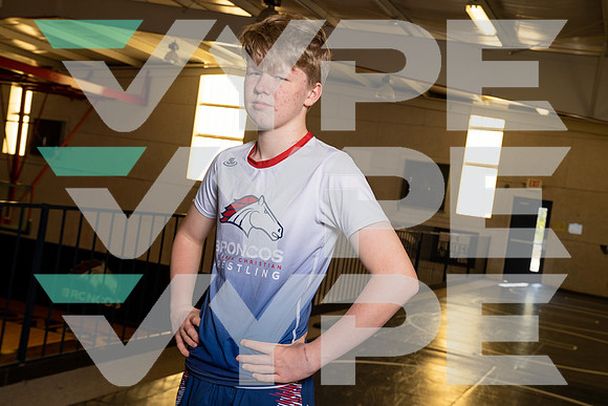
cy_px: 203
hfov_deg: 45.4
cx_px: 304
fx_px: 726
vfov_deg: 31.2
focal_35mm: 43
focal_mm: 43
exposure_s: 1/125
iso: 800
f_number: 7.1
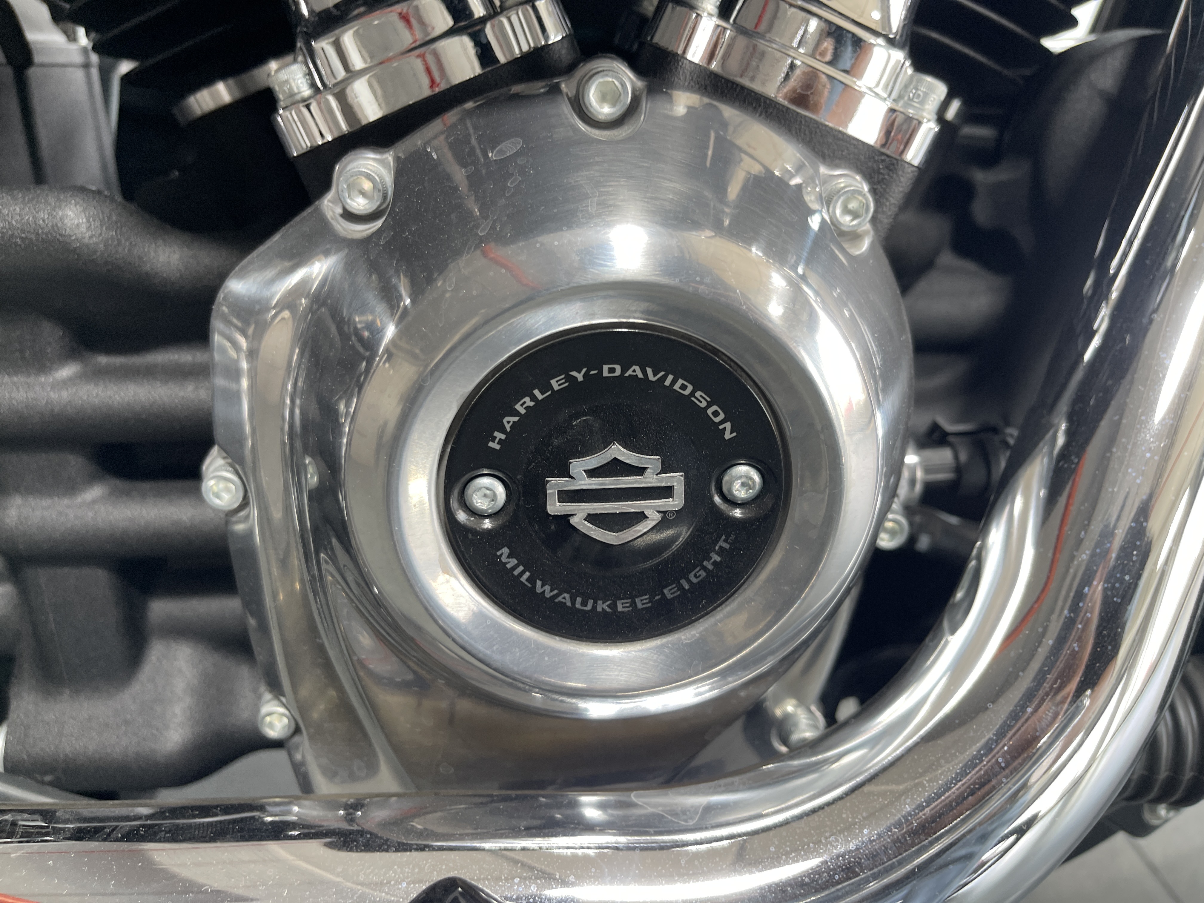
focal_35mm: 25
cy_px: 452
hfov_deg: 69.4
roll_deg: -0.5
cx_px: 602
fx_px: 870
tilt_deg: -31.1
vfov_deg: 54.9
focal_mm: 5.1
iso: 80
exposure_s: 1/100
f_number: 1.6
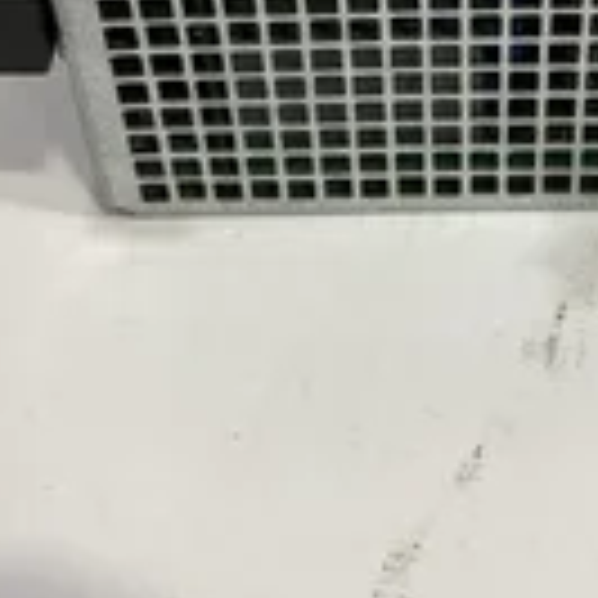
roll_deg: -0.9
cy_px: -112
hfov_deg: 24.7
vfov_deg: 23.0
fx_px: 1349
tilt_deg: -39.2
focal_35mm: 69
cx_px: 450
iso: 125
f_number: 1.6
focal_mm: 4.2
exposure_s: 1/60
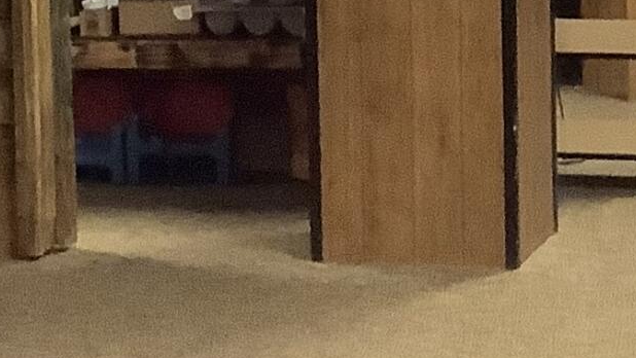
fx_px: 2766
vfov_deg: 7.3
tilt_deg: -1.2
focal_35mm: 164
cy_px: -167
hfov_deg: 13.1
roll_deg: +0.8
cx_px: 283
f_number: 2.4
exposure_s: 1/25
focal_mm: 3.3
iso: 400
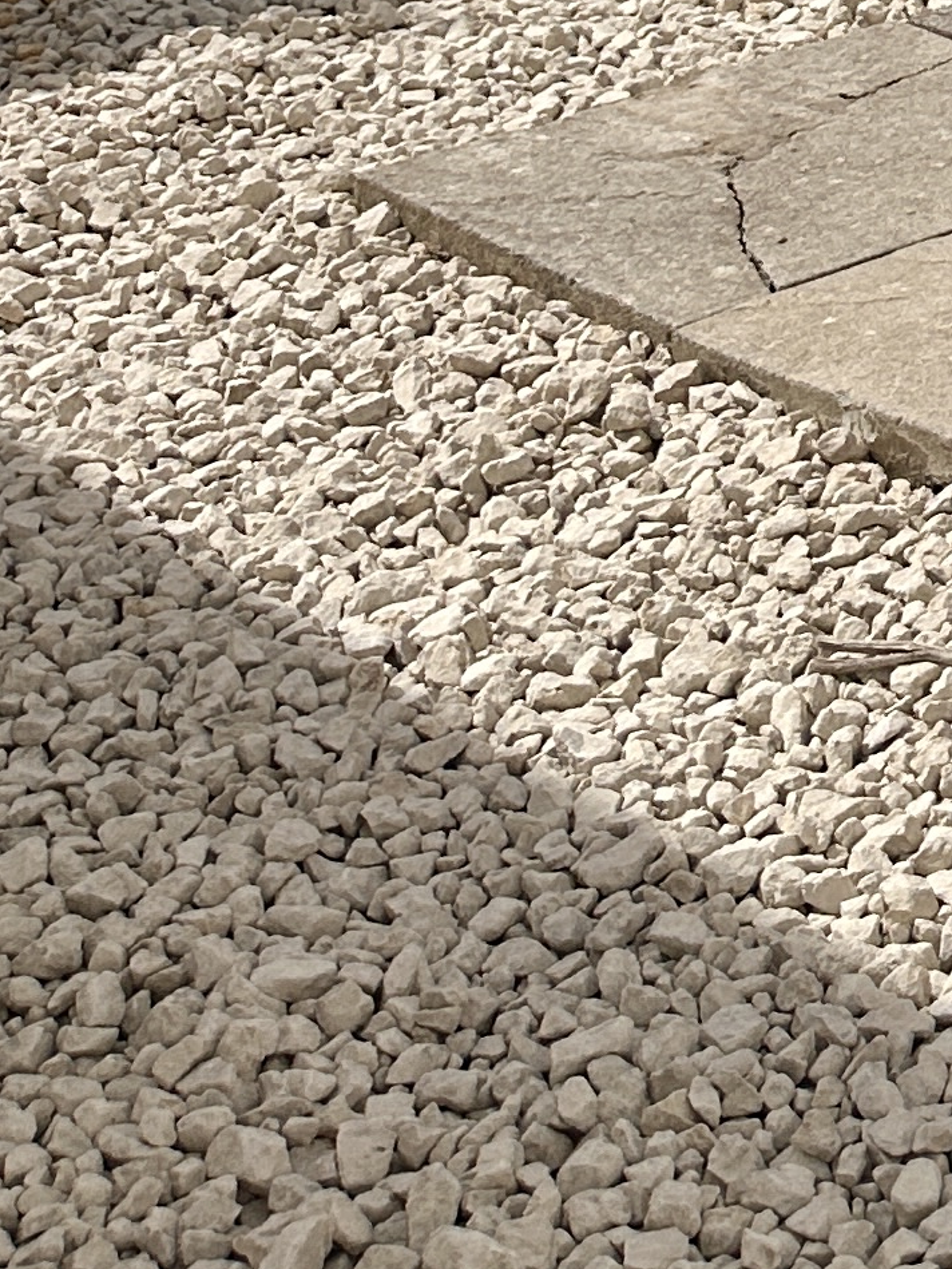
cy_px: -639
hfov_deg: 12.8
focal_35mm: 102
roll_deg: +0.9
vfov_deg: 17.3
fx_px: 3739
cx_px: 1848
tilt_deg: -4.5
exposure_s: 1/9709
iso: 80
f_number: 1.78
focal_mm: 6.86
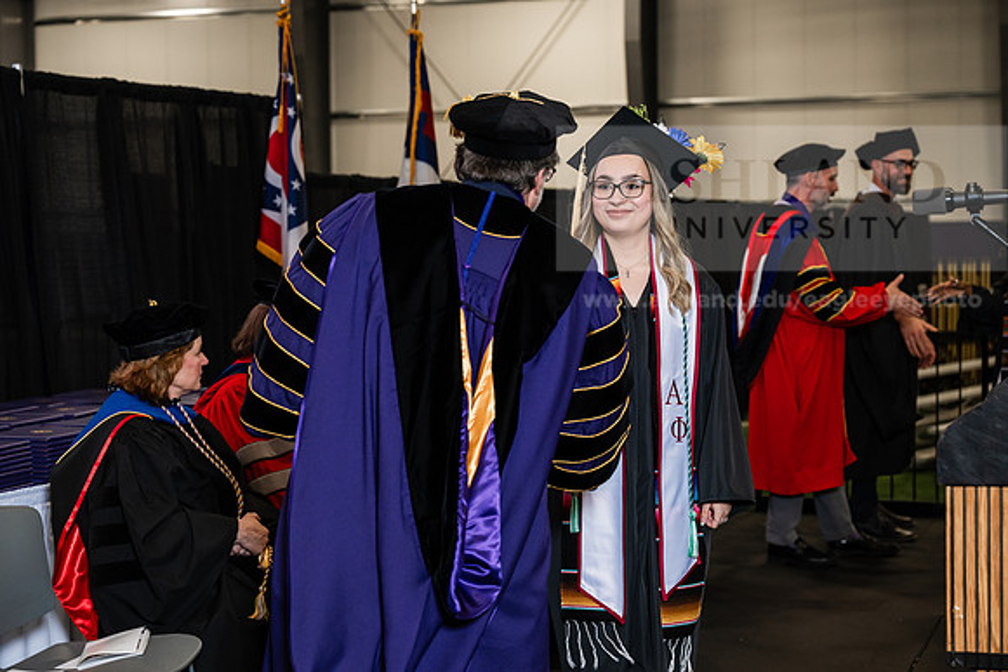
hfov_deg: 28.8
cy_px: 336
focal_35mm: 70
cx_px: 504
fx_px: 1960
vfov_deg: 19.5
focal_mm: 70
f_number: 4.5
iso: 1250
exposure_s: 1/200
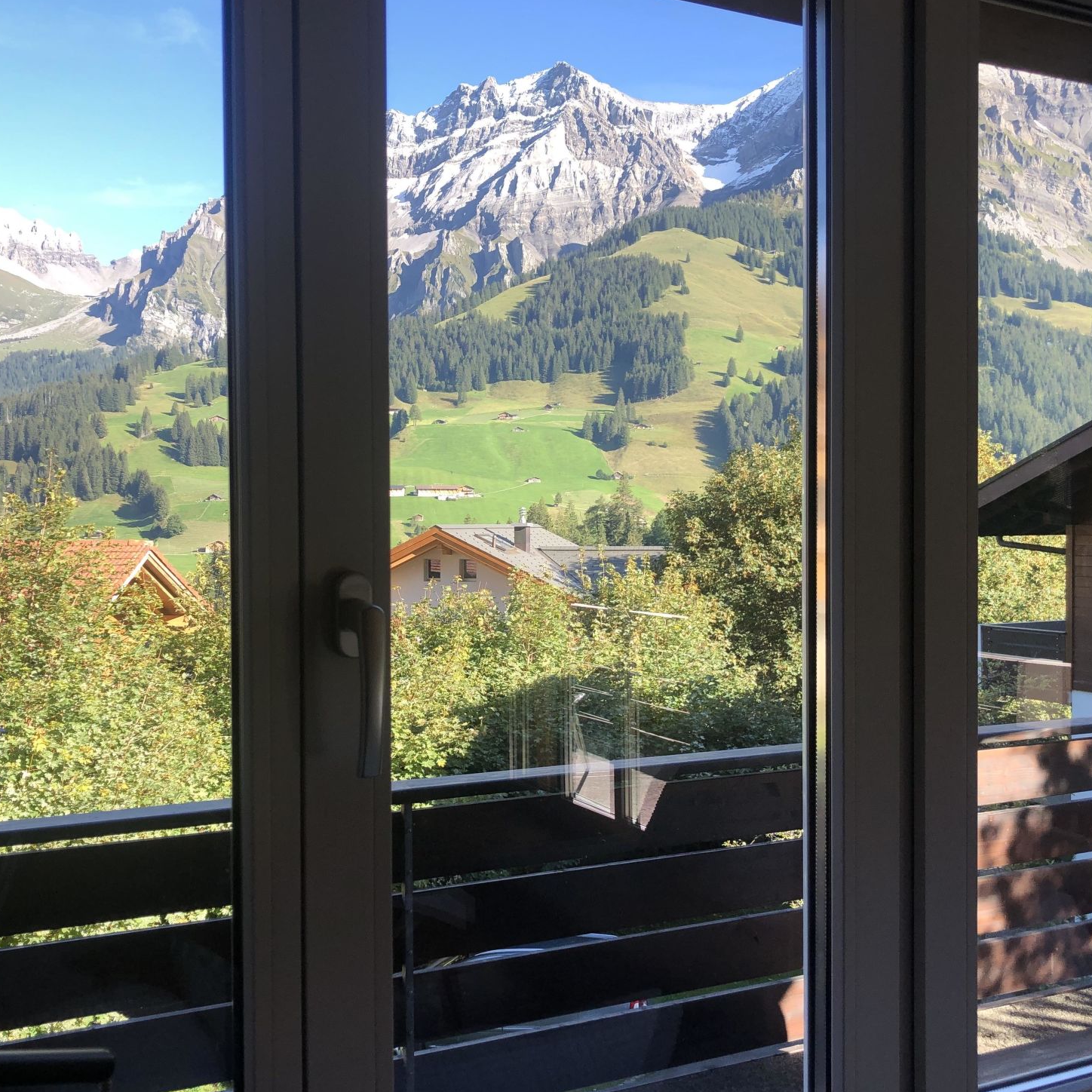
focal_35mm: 35
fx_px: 1249
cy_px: 563
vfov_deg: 47.2
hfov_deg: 47.2
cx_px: 534
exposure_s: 1/343
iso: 20
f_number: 1.8
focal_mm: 4
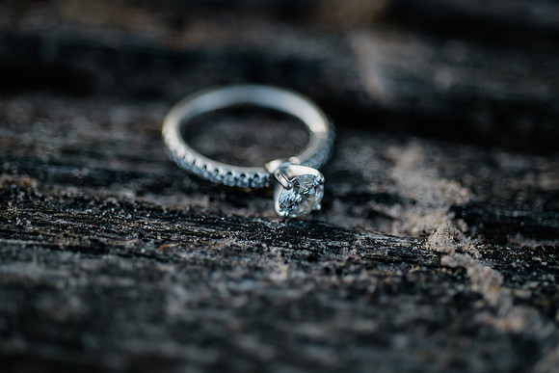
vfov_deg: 22.6
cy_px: 186
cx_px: 280
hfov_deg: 33.4
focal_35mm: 60
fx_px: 932
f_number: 4
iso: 100
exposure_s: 1/400
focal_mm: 60
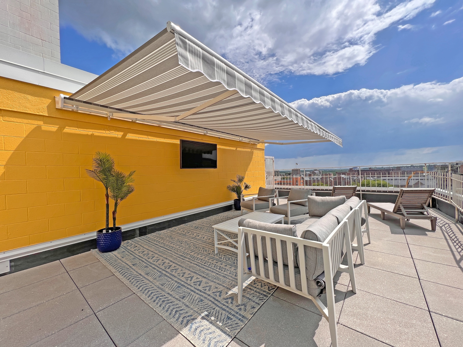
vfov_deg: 89.9
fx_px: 174
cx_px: 232
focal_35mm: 13
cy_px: 174
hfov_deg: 106.2
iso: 32
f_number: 1.8
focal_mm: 1.57
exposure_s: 1/1700
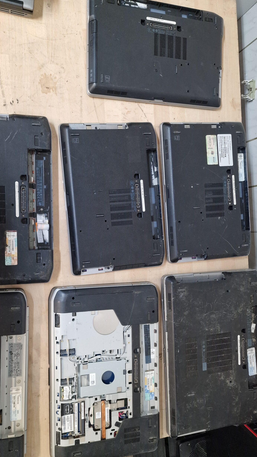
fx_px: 315
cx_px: 107
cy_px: 236
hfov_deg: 44.2
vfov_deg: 71.9
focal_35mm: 26
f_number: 1.8
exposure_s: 1/100
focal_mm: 6.4
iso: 100
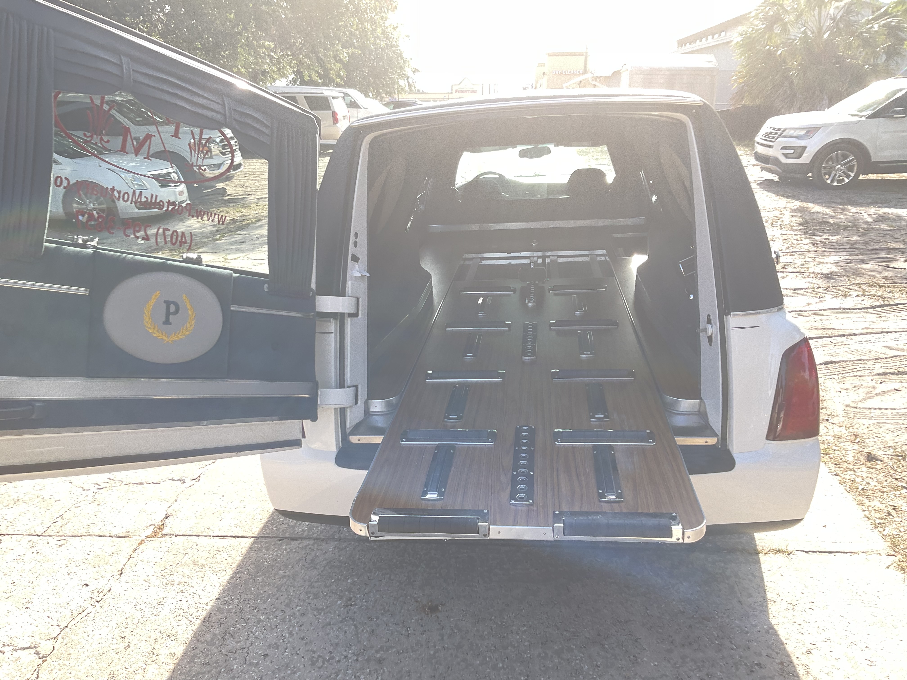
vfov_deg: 48.2
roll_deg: +0.3
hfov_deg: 61.7
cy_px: 340
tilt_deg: -18.8
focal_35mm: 29
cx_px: 454
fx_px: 760
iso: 25
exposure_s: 1/122
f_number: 1.8
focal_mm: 3
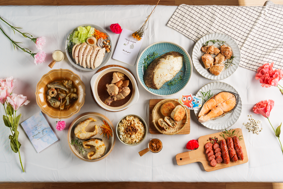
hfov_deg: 43.6
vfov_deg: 29.9
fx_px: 354
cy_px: 92
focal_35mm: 45
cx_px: 138
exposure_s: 1/125
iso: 125
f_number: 6.3
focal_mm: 40
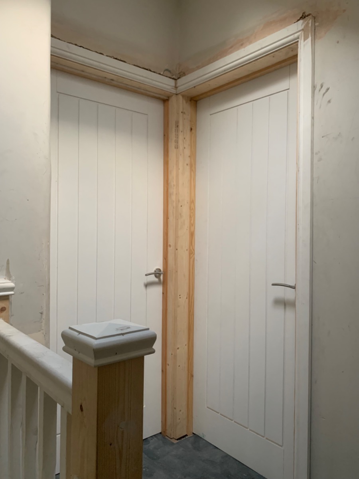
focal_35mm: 26
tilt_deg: -0.1
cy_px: 240
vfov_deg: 67.3
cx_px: 180
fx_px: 360
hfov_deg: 53.1
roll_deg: -0.8
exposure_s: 1/60
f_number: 1.8
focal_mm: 4.25
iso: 250
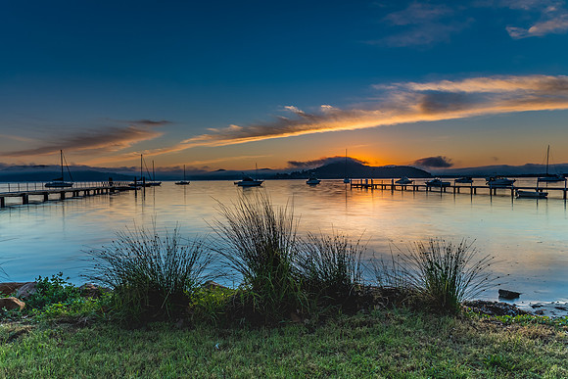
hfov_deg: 73.7
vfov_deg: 53.1
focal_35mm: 24
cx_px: 284
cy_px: 190
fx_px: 379
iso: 50
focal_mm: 16
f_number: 11
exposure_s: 1.3
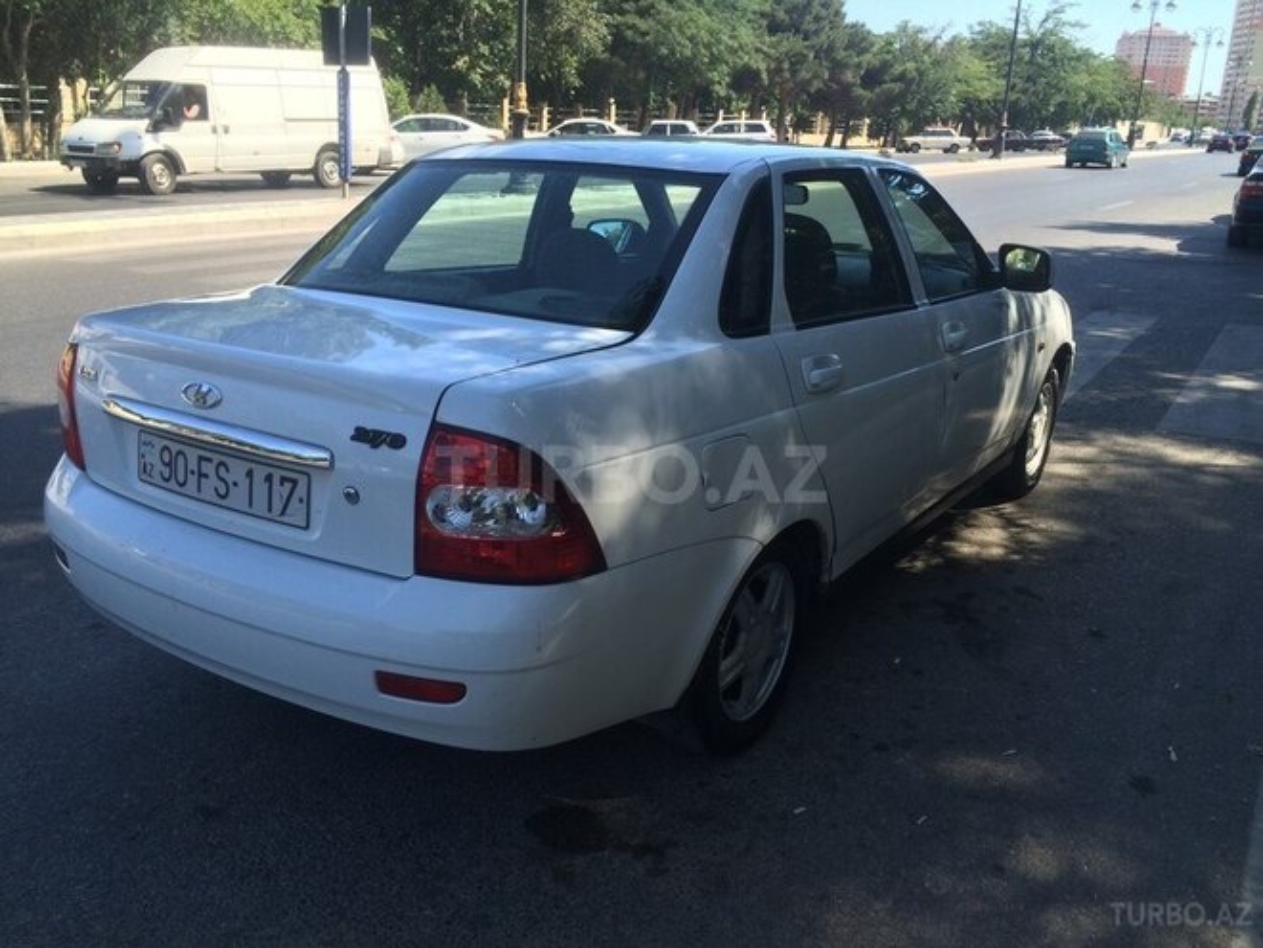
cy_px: 474
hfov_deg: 61.7
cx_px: 632
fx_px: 1058
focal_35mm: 29
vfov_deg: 48.2
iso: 32
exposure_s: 1/789
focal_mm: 4.15
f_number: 2.2
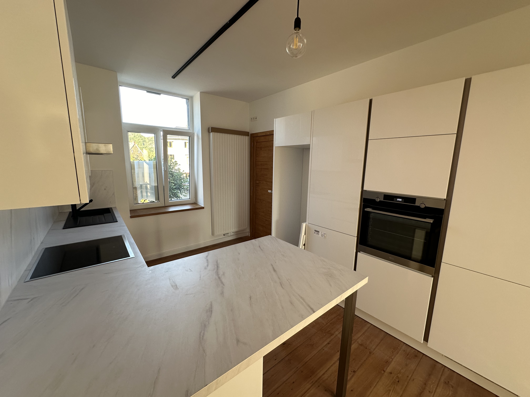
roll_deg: -0.7
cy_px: 198
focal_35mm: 14
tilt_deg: -9.7
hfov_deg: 102.1
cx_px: 265
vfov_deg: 85.7
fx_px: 214
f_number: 2.2
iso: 100
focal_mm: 2.22
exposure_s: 1/99
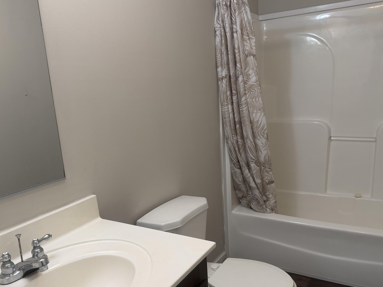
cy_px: 169
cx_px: 182
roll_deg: +4.9
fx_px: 332
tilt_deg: -15.2
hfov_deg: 59.9
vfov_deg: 46.6
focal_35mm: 30
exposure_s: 1/120
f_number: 1.78
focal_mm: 6.76
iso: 160
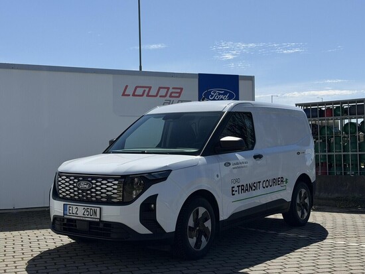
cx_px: 182
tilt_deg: +1.0
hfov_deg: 39.6
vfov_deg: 30.3
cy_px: 137
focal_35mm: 48
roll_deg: +1.2
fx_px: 506
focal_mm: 6.76
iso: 64
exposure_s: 1/8772
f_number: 1.78
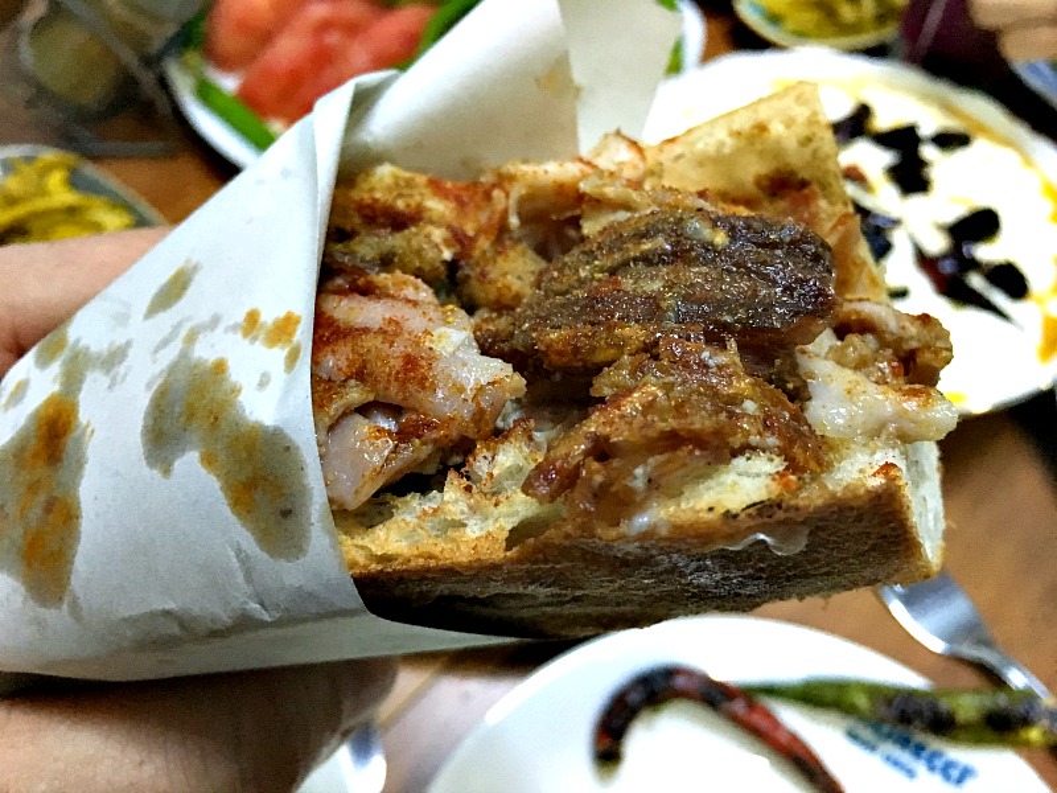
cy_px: 396
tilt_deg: -53.6
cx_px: 528
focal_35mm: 29
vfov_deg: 48.2
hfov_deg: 61.7
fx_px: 886
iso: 320
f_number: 2.2
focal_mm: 4.15
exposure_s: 1/17
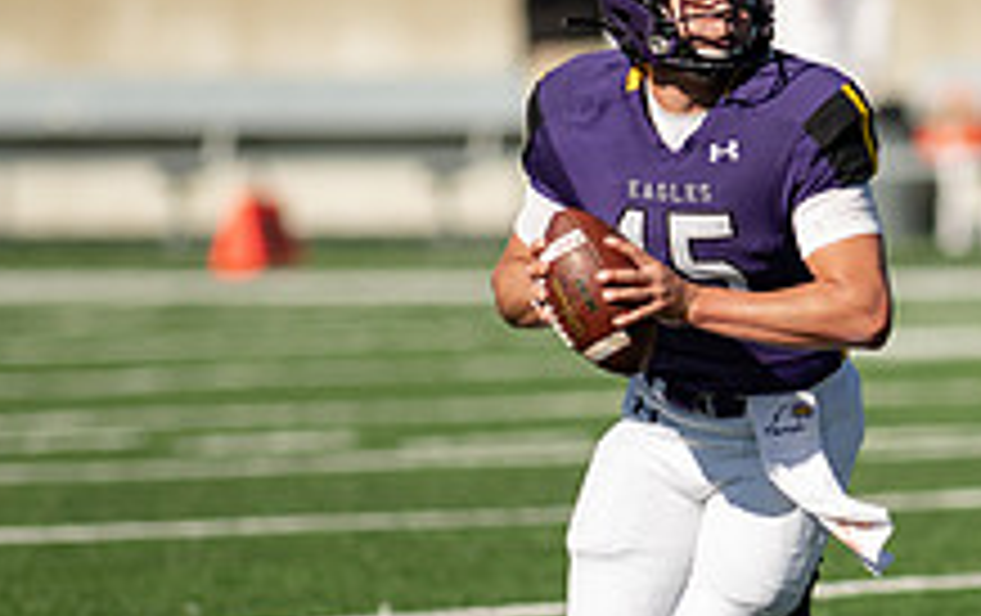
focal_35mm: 812
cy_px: 456
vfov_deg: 1.6
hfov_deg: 2.6
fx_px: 21743
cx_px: 945
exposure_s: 1/2500
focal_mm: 300
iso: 160
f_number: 3.2
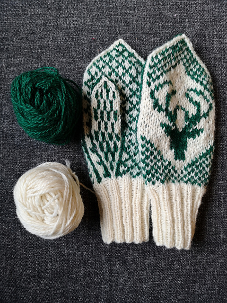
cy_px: 152
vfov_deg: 65.3
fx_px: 236
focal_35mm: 27
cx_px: 114
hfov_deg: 51.4
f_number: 1.8
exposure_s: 1/40
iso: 200
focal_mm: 5.58
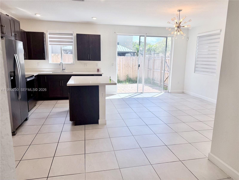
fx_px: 166
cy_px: 90
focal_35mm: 24
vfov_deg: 56.8
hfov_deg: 71.6
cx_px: 120
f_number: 1.78
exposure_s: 1/584
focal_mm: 6.76
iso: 100
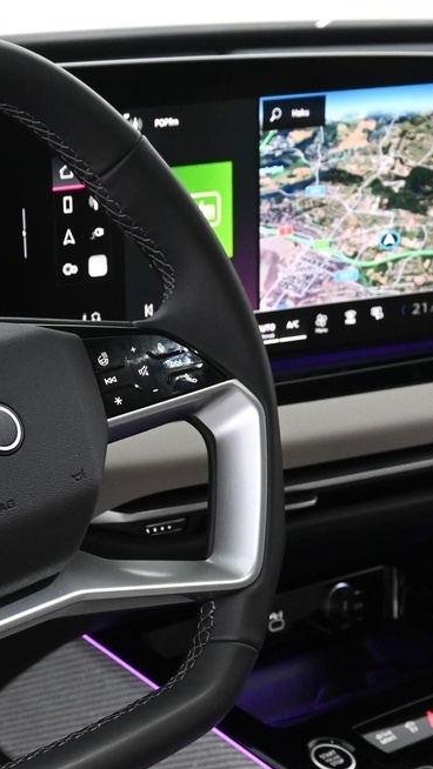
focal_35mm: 84
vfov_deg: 25.0
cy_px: 597
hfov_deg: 14.2
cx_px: -18
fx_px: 1707
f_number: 4
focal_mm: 21.5
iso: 1800
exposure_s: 1/30
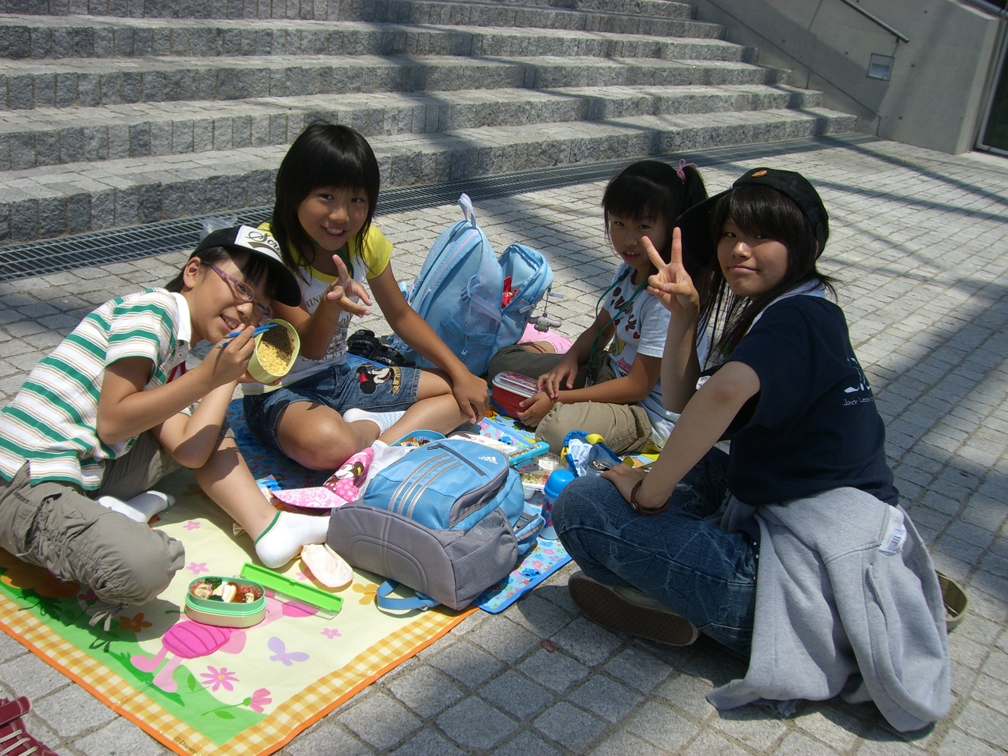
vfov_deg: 37.7
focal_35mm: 38
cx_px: 504
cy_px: 378
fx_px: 1107
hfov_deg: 49.0
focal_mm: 6.2
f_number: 4.3
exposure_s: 1/800
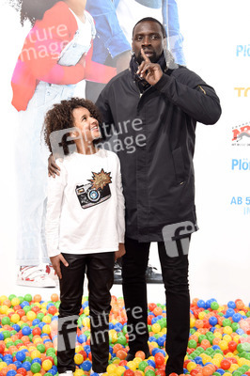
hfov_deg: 20.0
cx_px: 125
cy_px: 188
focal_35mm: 68
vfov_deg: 29.7
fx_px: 710
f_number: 5.6
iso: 500
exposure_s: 1/200
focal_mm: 68
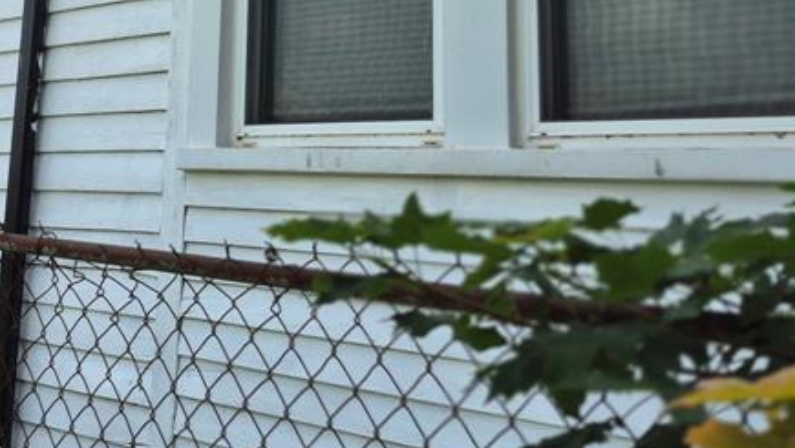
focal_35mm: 59
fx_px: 1244
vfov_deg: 19.2
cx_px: 84
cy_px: -90
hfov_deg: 33.6
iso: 25
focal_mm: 5.4
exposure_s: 1/1408
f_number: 1.8
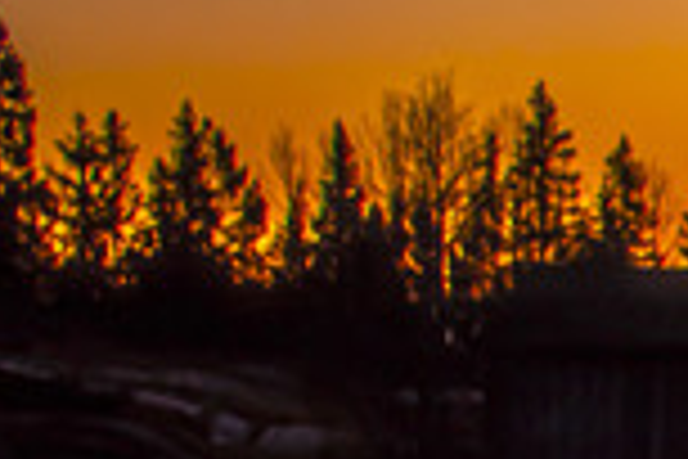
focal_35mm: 212
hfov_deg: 8.7
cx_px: 1722
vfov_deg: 6.4
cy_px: 596
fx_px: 4051
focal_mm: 36
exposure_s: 1/30
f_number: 9
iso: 100
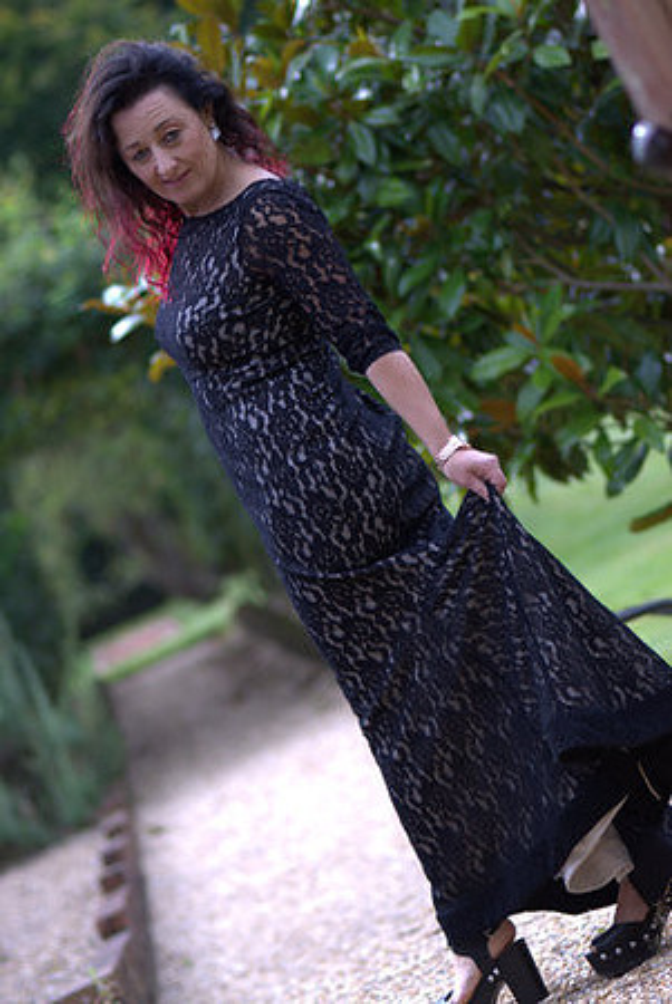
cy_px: 502
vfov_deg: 13.7
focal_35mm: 150
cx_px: 336
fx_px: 4190
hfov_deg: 9.2
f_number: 2.8
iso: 100
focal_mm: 100
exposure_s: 1/250
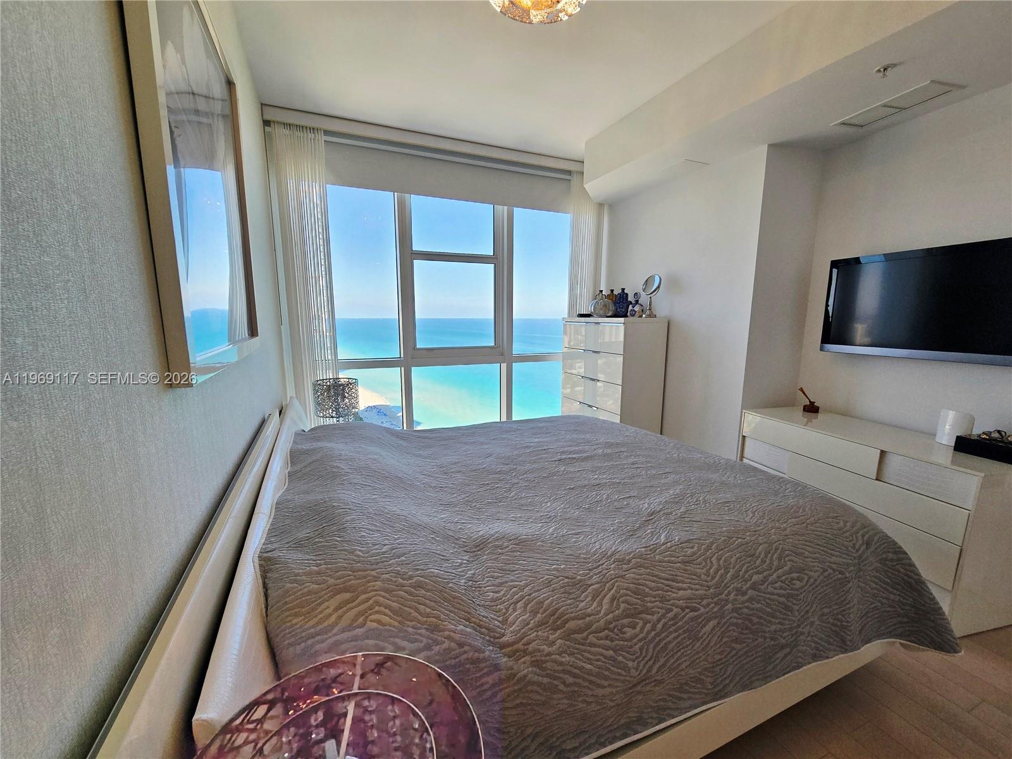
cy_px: 380
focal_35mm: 13
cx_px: 506
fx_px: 380
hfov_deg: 106.2
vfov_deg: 89.9
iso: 50
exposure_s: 1/323
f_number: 2.2
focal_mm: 2.2
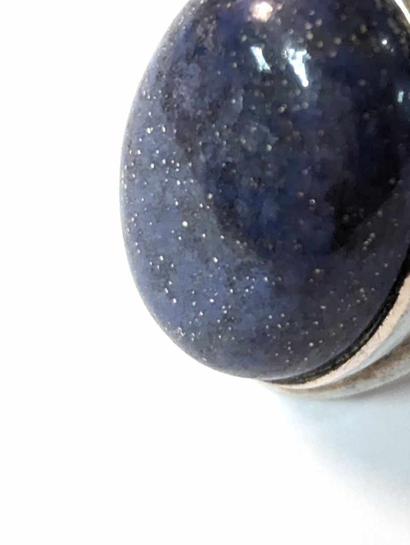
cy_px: 117
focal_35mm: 148
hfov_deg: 9.9
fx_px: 2332
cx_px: 452
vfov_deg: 13.3
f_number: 1.85
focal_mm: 6.81
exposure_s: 1/90
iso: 471
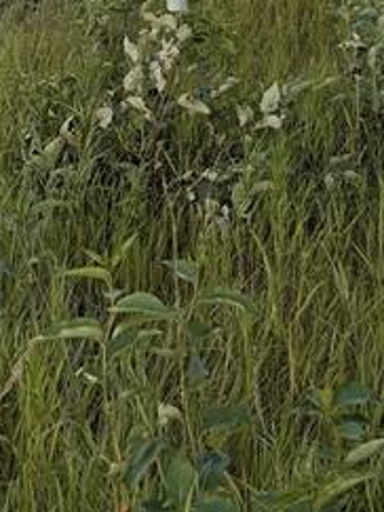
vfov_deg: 21.1
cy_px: -284
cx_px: 523
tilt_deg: +1.1
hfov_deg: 17.9
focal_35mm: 76
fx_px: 1125
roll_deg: -0.5
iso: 80
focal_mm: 6.76
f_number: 1.78
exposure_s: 1/1005
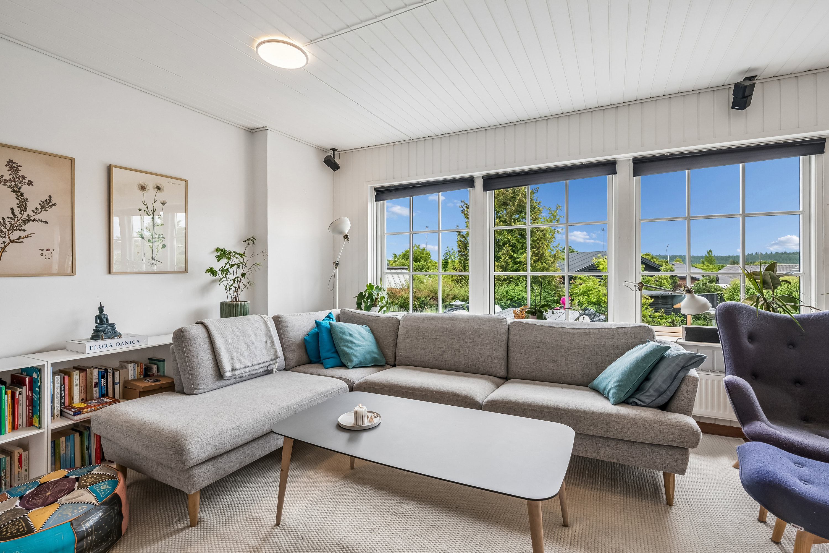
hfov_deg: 95.0
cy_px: 276
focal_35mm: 16
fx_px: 380
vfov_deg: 72.1
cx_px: 414
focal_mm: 16.5
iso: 640
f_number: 9
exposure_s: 1/100
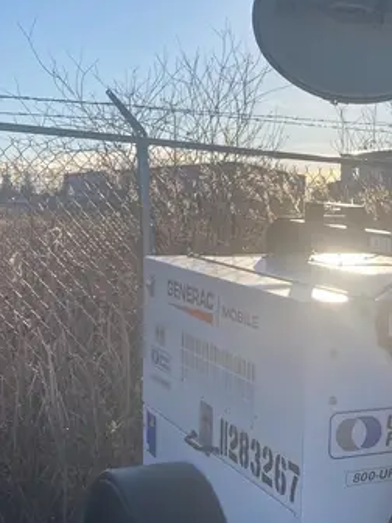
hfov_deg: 23.4
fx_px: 921
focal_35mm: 61
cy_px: 306
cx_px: 347
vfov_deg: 31.6
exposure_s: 1/1845
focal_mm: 3.99
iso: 20
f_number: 1.8
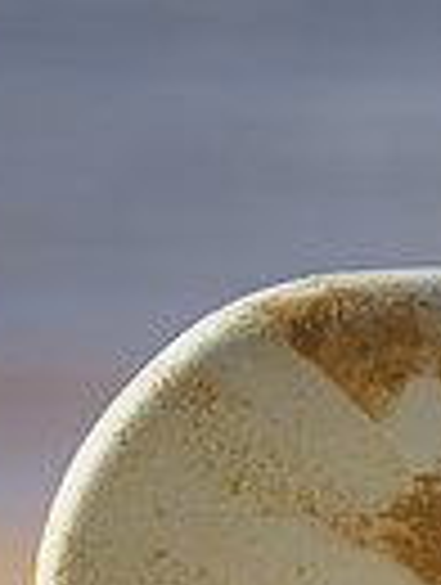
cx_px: 950
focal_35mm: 3425
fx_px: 57989
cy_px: 785
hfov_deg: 0.4
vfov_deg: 0.6
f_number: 6.3
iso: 400
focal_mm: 800
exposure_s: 1/2000
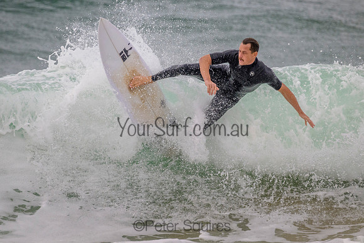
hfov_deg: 2.2
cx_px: 173
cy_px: 107
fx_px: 9313
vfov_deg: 1.5
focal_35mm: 921
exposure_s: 1/2000
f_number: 11
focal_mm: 800
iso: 2200
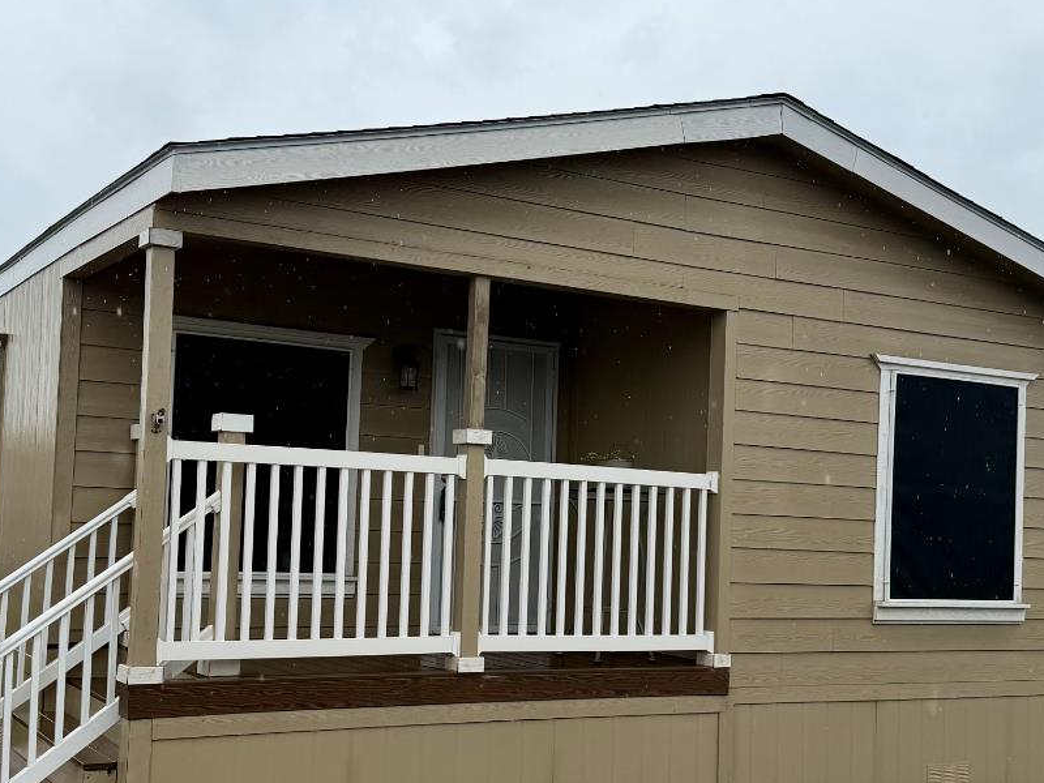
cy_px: 455
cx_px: 502
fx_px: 1357
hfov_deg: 42.1
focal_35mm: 45
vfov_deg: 32.1
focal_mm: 6.76
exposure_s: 1/1493
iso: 80
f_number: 1.78
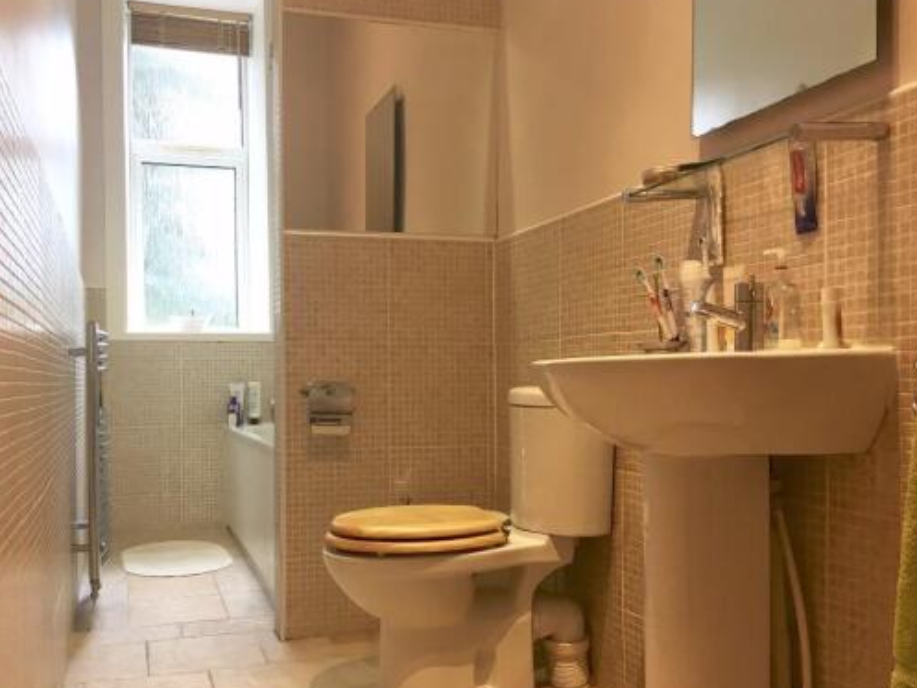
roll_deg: -0.1
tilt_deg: -0.1
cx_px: 401
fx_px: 901
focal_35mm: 34
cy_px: 379
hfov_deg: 53.8
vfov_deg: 41.8
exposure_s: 1/33
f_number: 2.2
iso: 64
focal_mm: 4.15
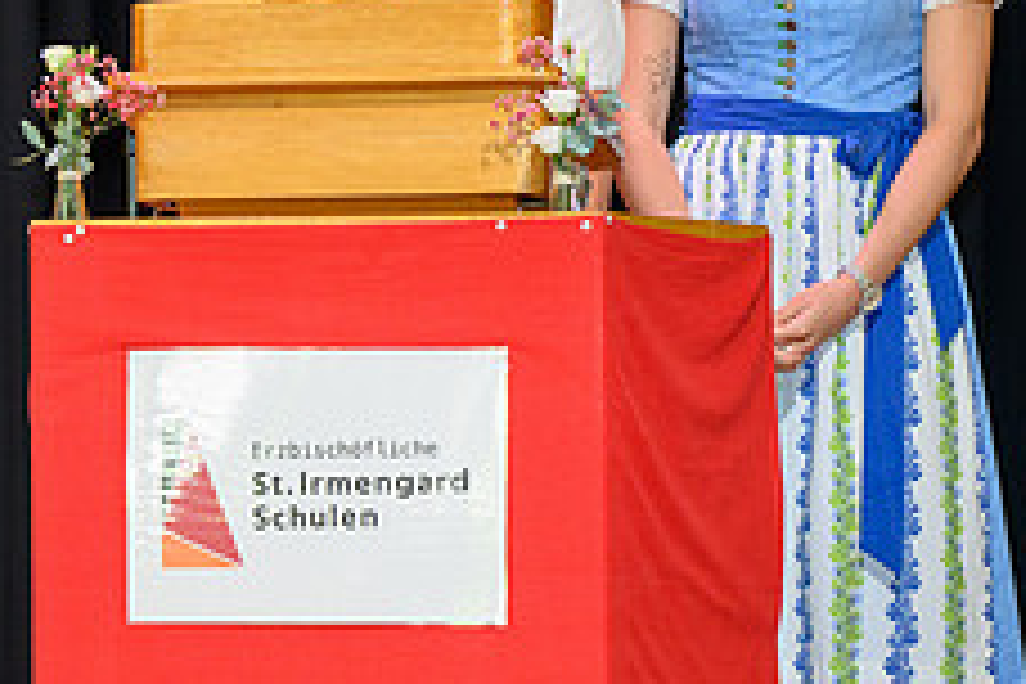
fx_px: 9404
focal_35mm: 330
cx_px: 104
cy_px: 270
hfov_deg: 6.2
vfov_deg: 4.2
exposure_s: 1/200
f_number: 5
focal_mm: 130
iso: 2000
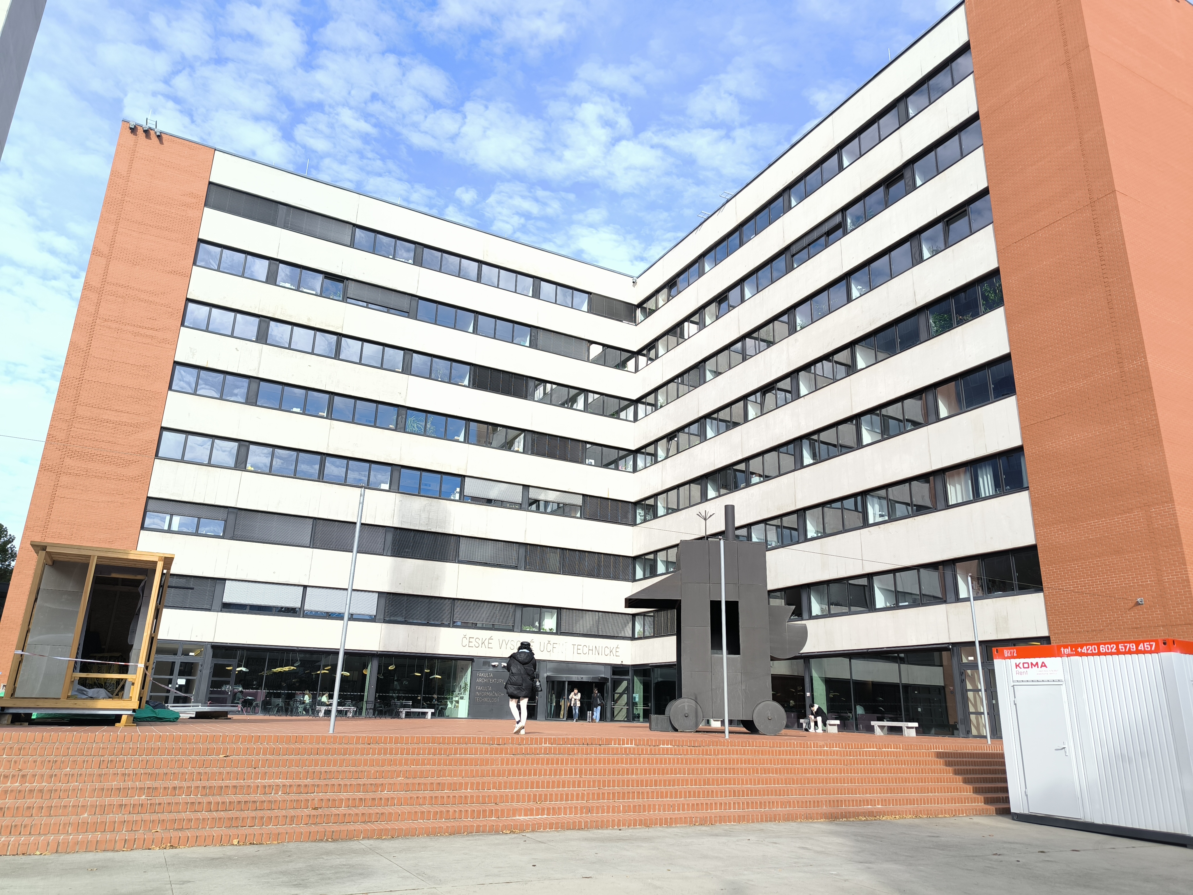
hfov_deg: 71.6
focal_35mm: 24
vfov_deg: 56.8
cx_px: 596
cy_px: 448
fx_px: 827
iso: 50
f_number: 1.9
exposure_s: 1/650
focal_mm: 6.92
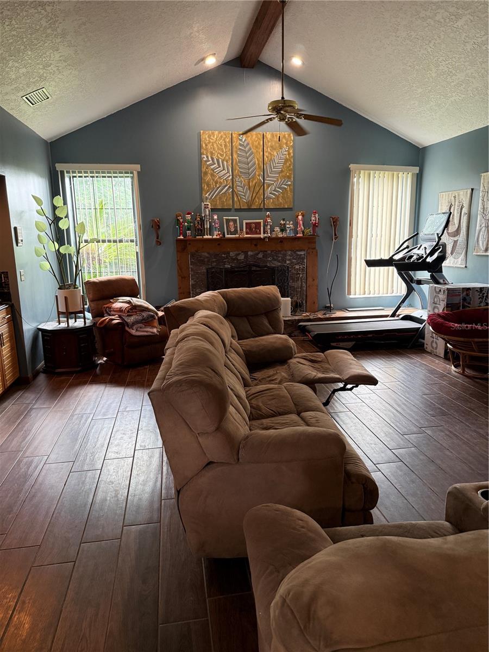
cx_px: 244
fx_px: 452
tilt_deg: -12.8
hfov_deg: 56.8
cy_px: 326
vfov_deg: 71.6
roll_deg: +0.7
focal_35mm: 24
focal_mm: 6.76
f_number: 1.78
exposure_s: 1/60
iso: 250
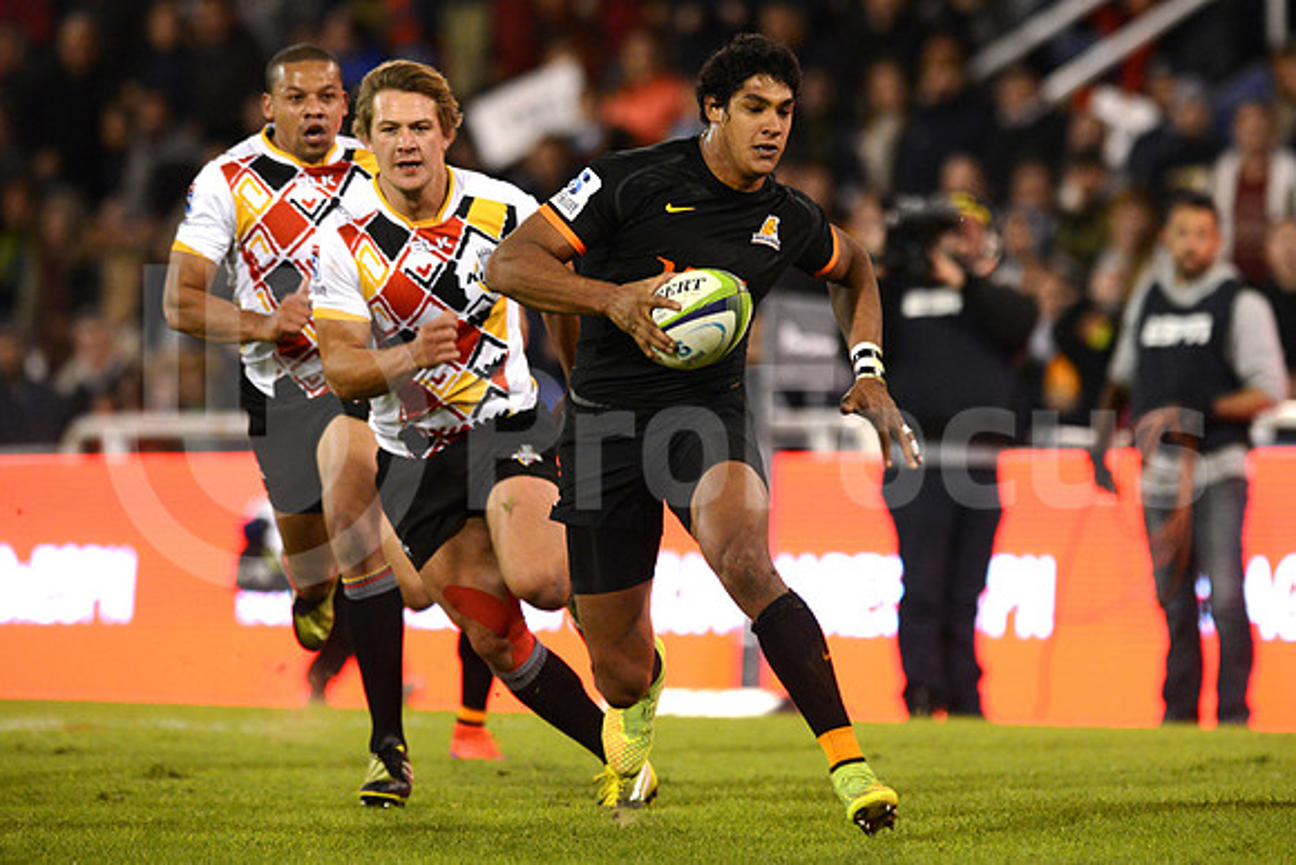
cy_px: 432
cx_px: 648
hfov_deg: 4.9
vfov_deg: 3.3
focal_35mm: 420
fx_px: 15123
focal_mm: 420
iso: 3200
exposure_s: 1/500
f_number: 4
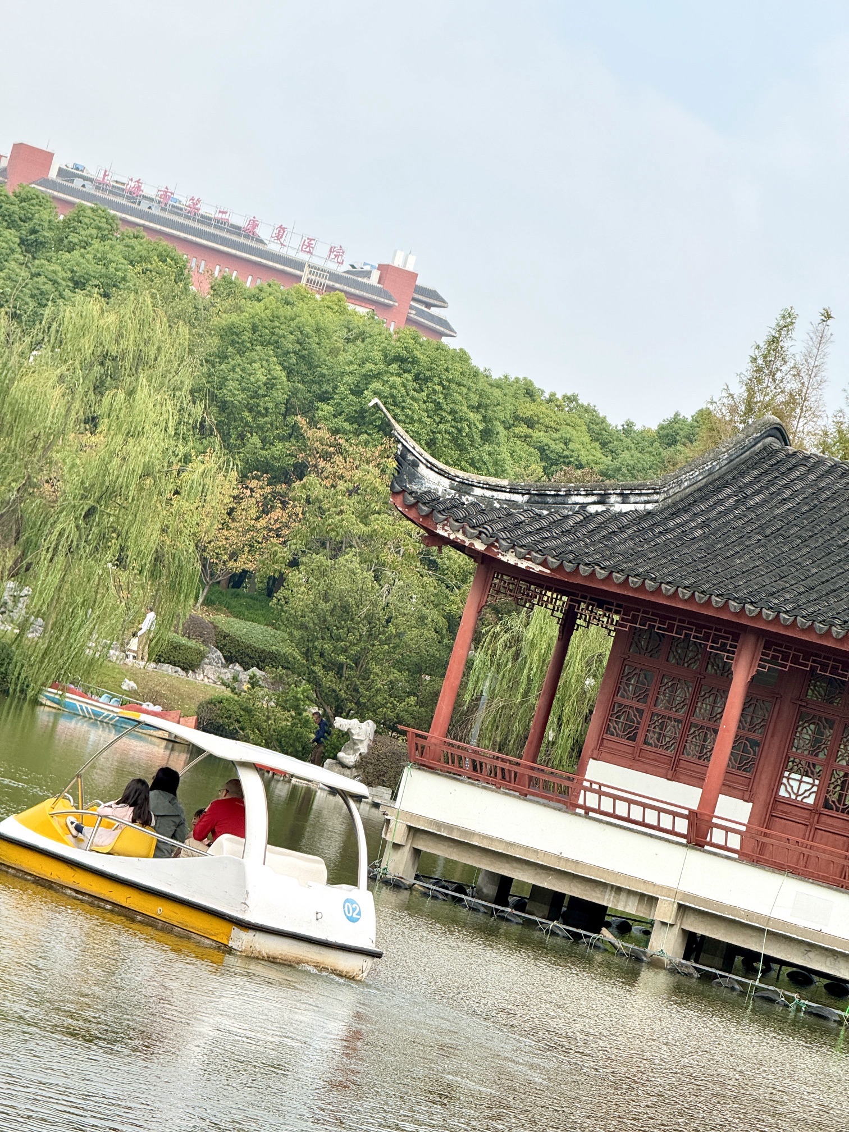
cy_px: 566
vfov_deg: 16.4
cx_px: 424
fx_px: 3924
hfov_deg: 12.3
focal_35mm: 120
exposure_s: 1/483
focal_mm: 15.66
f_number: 2.8
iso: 50
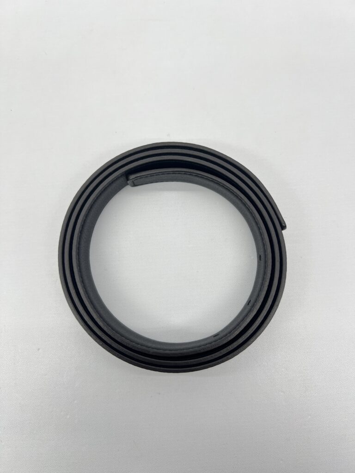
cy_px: 236
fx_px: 356
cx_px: 178
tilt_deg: -83.3
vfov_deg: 67.3
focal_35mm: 26
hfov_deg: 53.1
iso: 40
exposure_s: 1/100
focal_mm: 5.7
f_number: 1.5
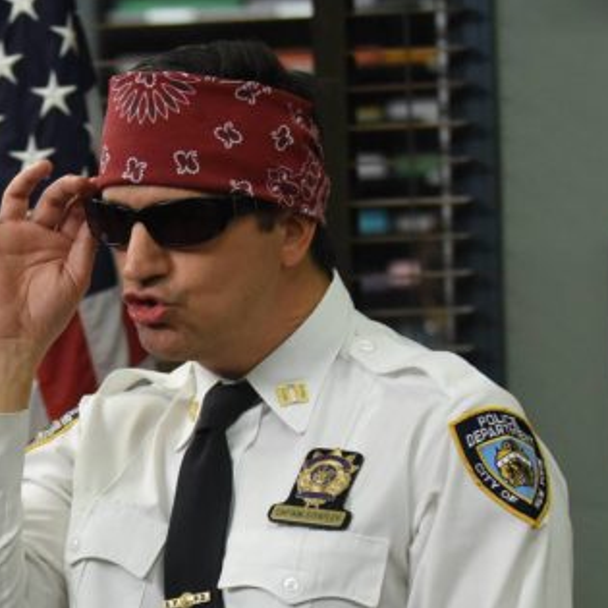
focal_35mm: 221
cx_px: -139
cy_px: 559
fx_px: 4392
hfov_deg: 7.8
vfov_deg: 7.9
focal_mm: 80
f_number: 3.2
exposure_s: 1/200
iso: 3200
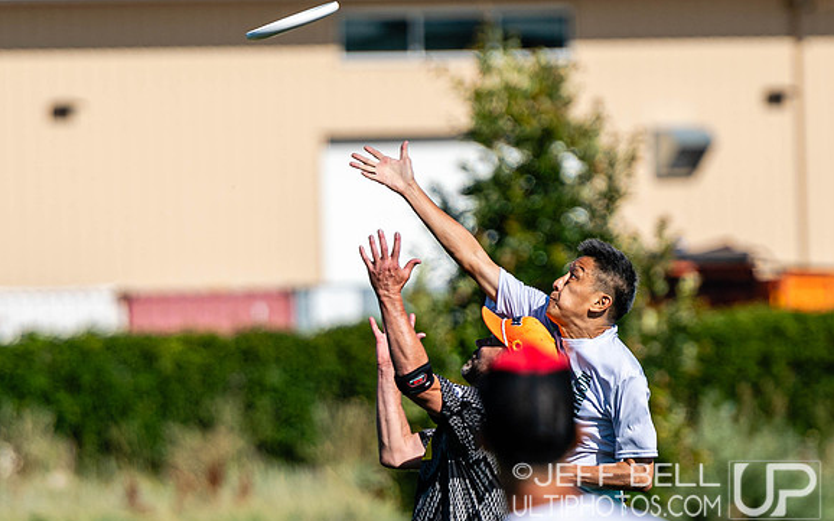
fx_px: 15612
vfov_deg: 1.9
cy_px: 426
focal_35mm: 687
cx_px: 425
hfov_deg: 3.1
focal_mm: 200
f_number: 3.2
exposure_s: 1/2000
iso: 100
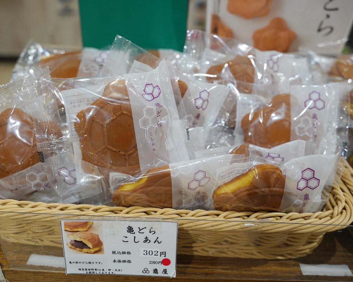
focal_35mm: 33
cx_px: 162
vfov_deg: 44.5
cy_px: 141
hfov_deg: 54.2
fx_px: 345
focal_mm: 29
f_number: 4
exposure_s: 1/60
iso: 500
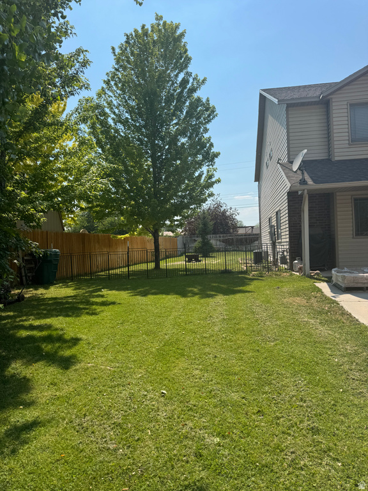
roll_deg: +1.6
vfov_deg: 71.6
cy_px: 246
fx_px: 340
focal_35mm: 24
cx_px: 184
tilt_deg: +1.9
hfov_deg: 56.8
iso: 80
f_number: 1.78
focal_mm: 6.76
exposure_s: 1/3802
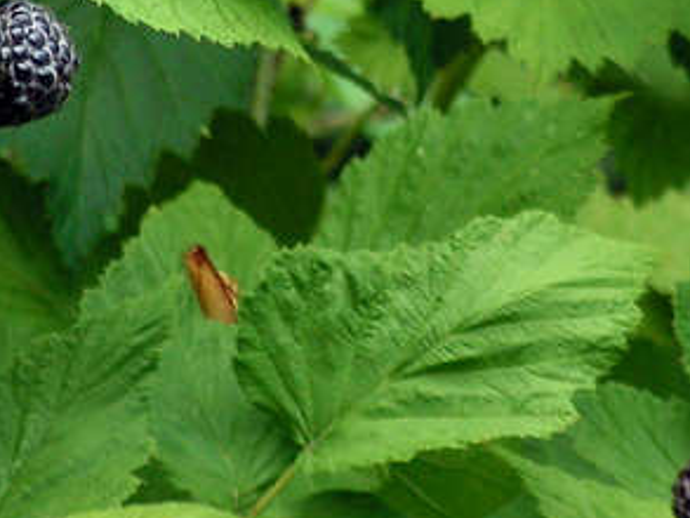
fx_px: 13759
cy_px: 112
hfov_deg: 2.9
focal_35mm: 690
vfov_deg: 2.2
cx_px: 290
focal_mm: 30.8
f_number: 3.4
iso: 80
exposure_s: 1/200
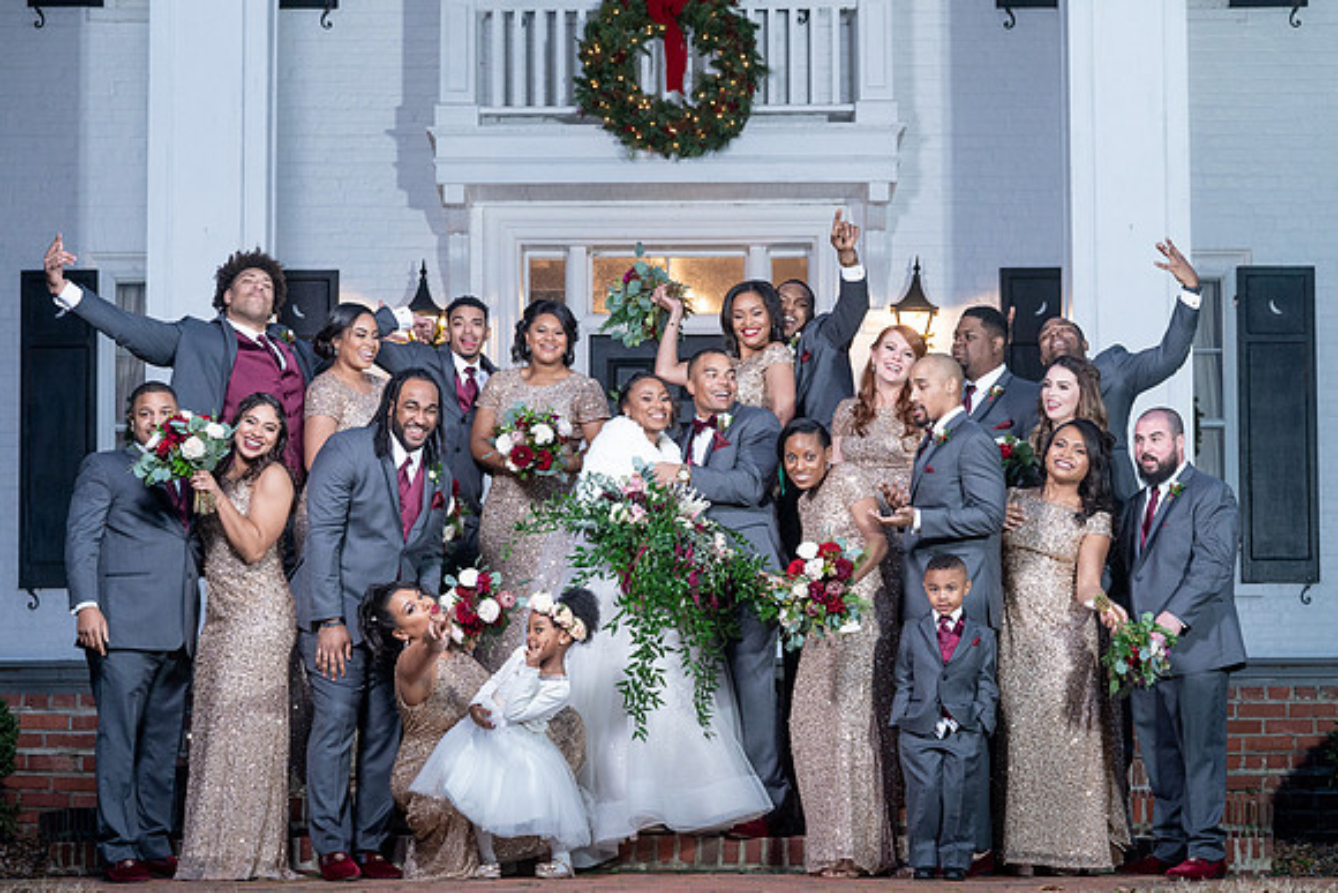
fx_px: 4204
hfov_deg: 18.1
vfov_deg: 12.1
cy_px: 475
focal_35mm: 113
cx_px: 715
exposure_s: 1/100
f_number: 6.3
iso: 2000
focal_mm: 103
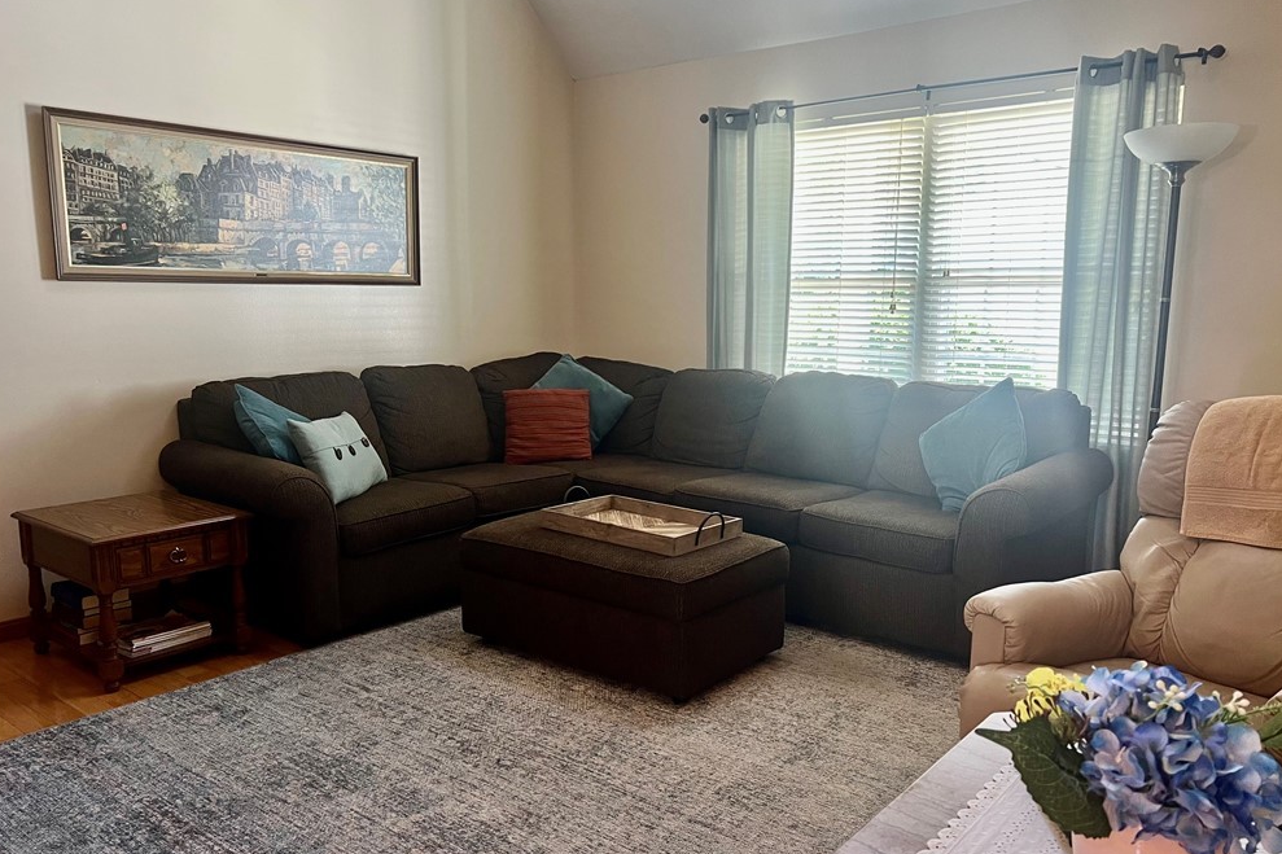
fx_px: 997
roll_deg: +0.1
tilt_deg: -8.5
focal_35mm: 28
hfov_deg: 65.5
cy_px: 447
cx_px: 652
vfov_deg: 46.4
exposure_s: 1/60
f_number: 1.5
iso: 125
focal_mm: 5.7
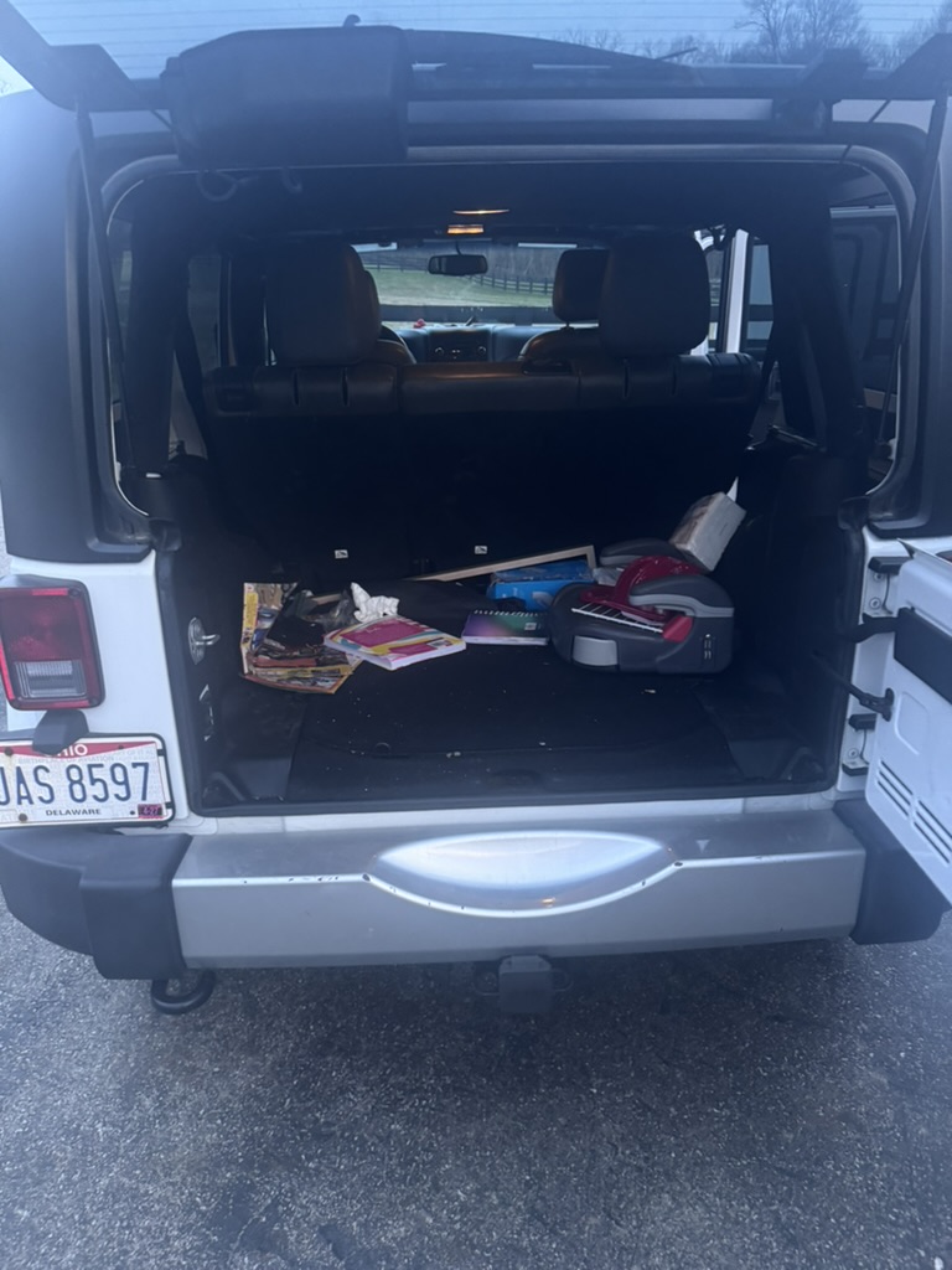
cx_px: 476
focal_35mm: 24
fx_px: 880
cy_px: 635
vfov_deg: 71.6
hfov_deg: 56.8
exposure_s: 1/60
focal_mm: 6.76
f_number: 1.78
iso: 320
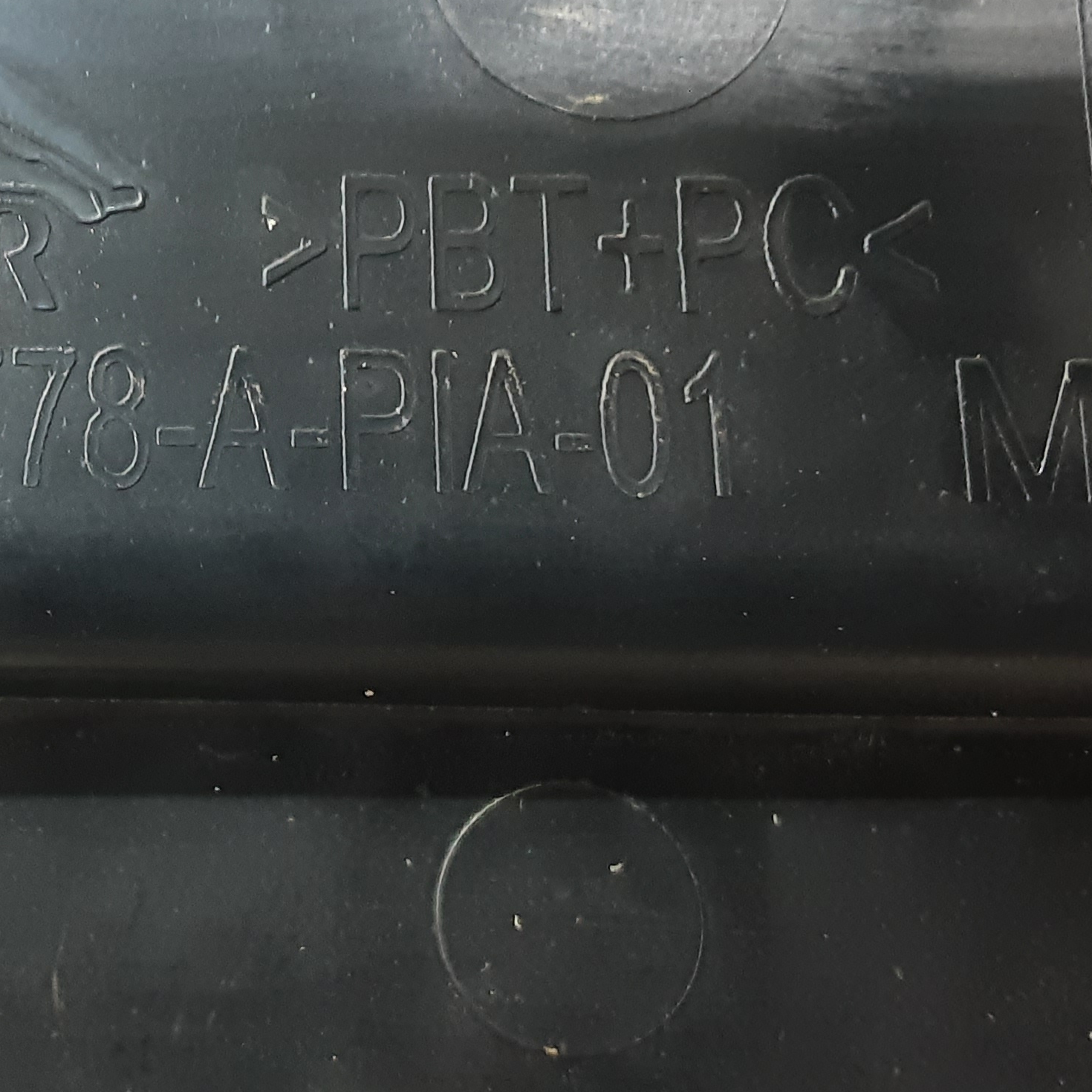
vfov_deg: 31.4
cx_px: 10
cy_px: 223
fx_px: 1892
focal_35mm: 53
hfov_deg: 30.1
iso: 250
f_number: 1.9
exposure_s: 1/25
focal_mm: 2.91
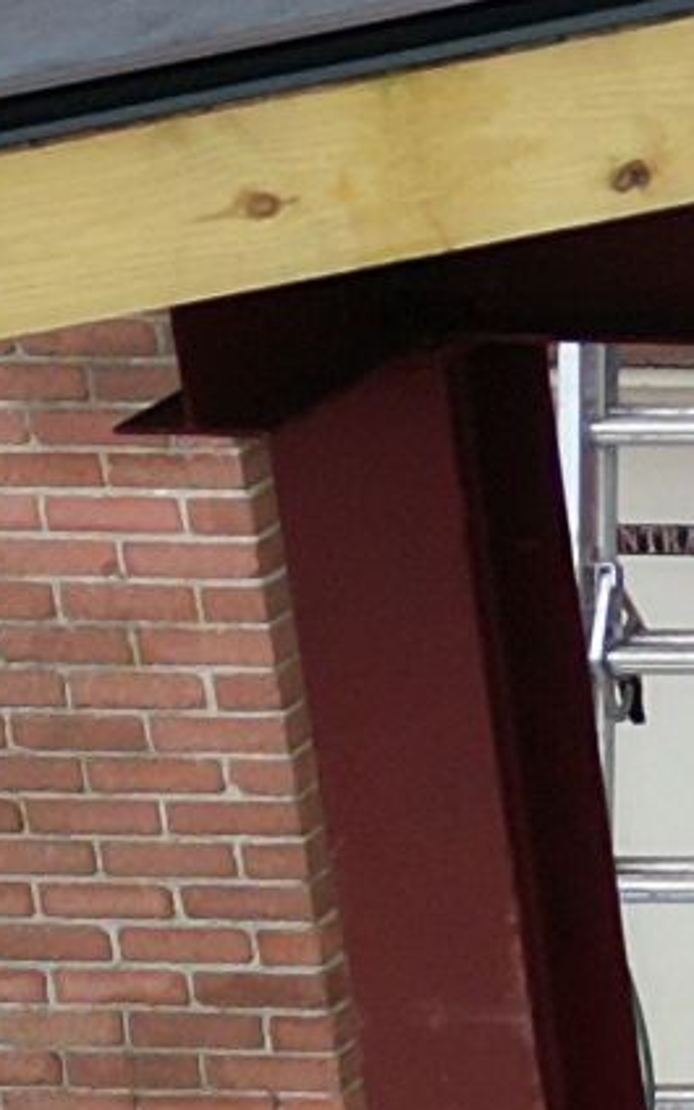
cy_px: 432
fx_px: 7323
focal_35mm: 242
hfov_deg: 4.5
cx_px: 3653
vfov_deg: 8.7
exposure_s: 1/90
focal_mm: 6.72
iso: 120
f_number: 1.7
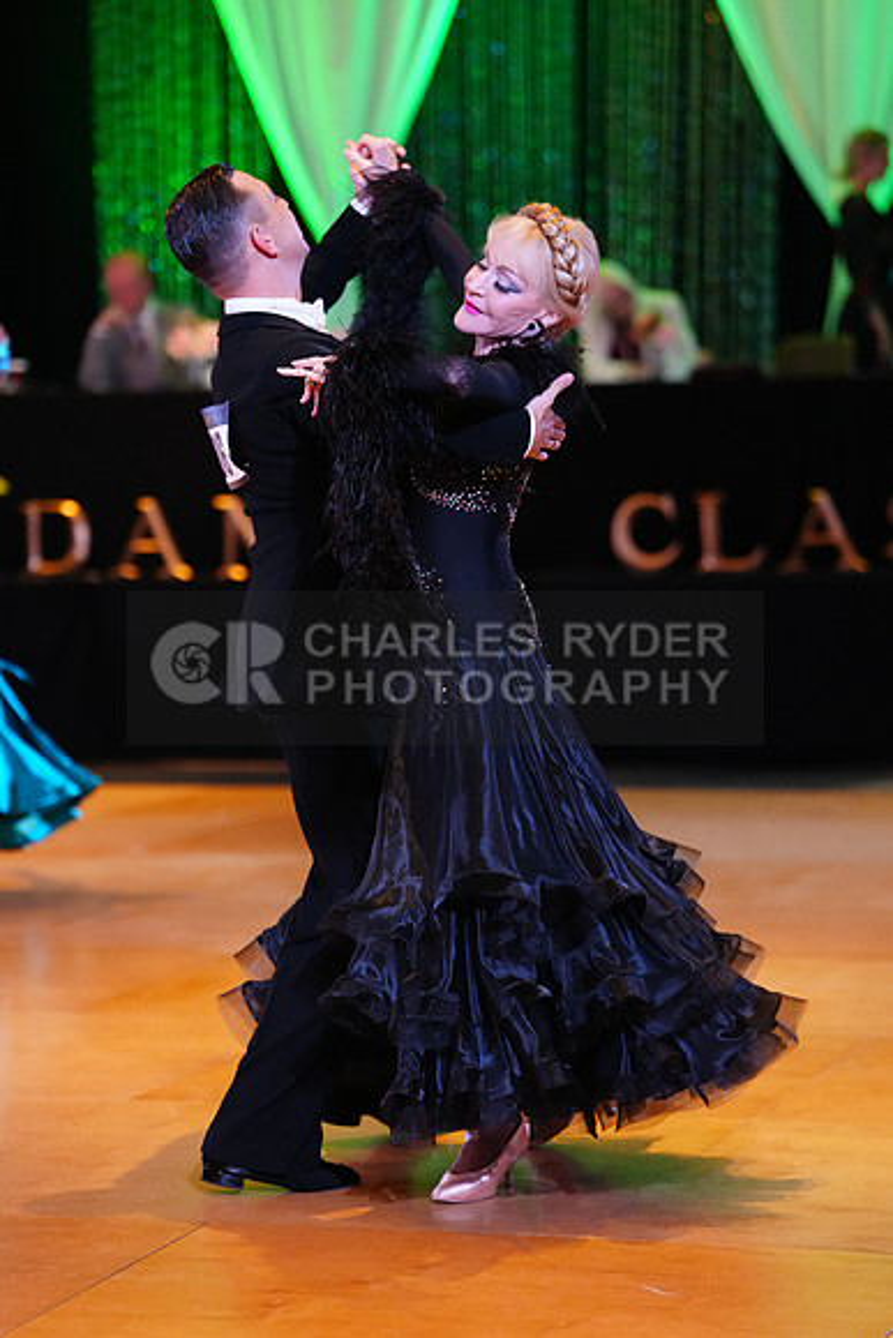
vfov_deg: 17.1
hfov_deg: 11.4
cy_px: 669
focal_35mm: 120
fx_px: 4462
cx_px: 446
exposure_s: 1/400
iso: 5000
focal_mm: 120
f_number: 2.8
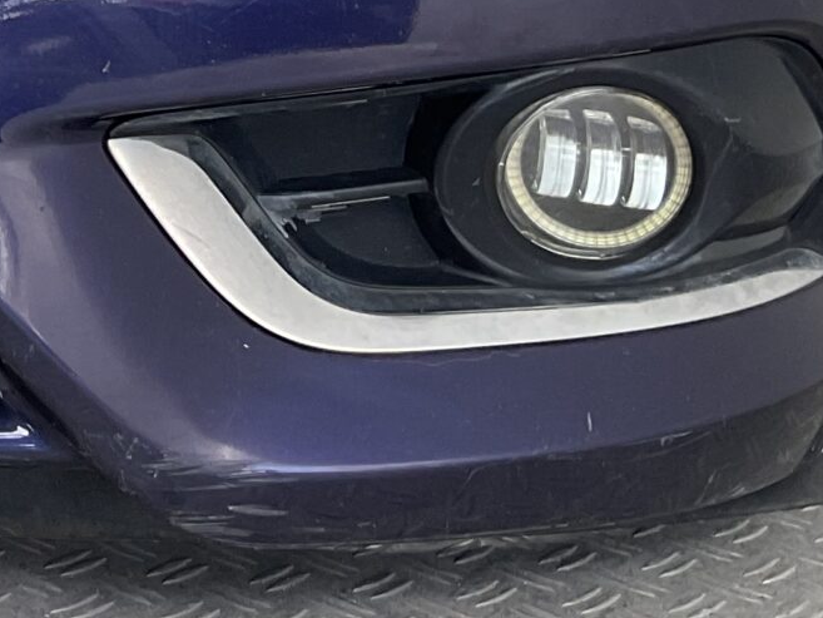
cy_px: -305
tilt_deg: -5.2
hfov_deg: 16.0
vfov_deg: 12.5
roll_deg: -4.0
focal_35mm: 113
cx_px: -410
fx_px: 2687
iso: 16
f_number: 1.8
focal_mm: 3
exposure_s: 1/124
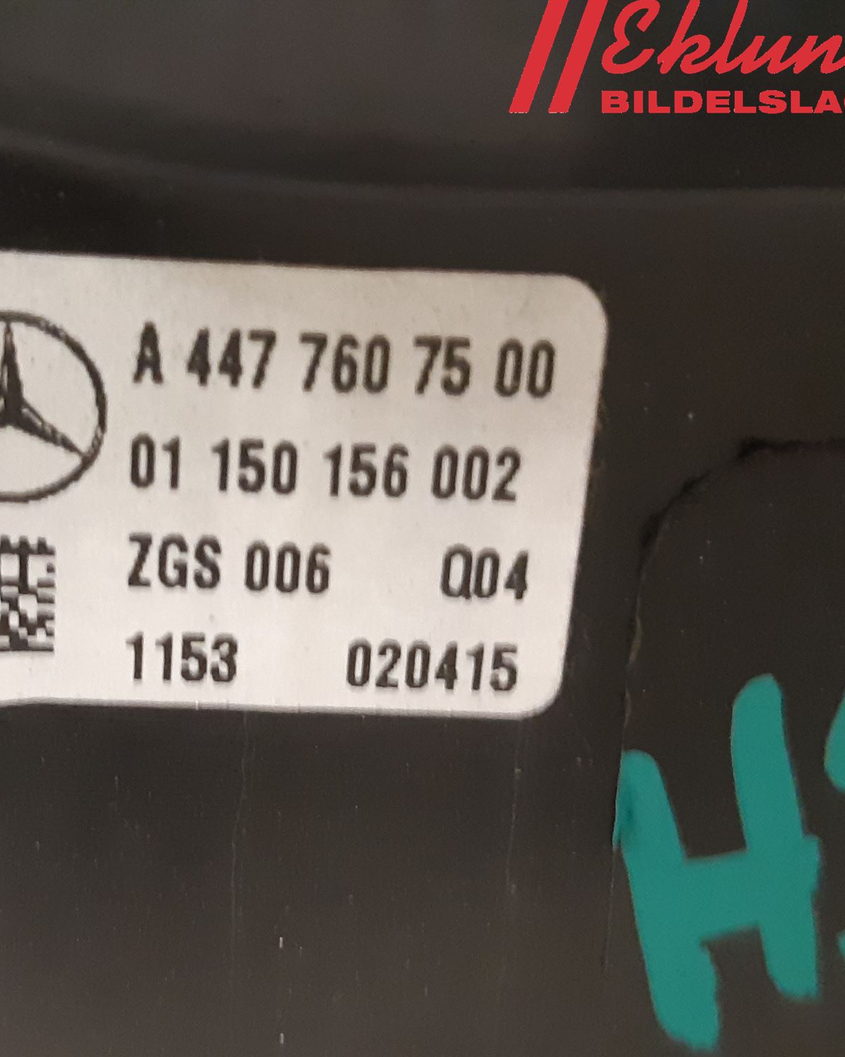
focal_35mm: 34
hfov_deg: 42.2
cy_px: 527
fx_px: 1063
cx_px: 225
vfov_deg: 52.8
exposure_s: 1/25
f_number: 1.7
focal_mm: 3.93
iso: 320
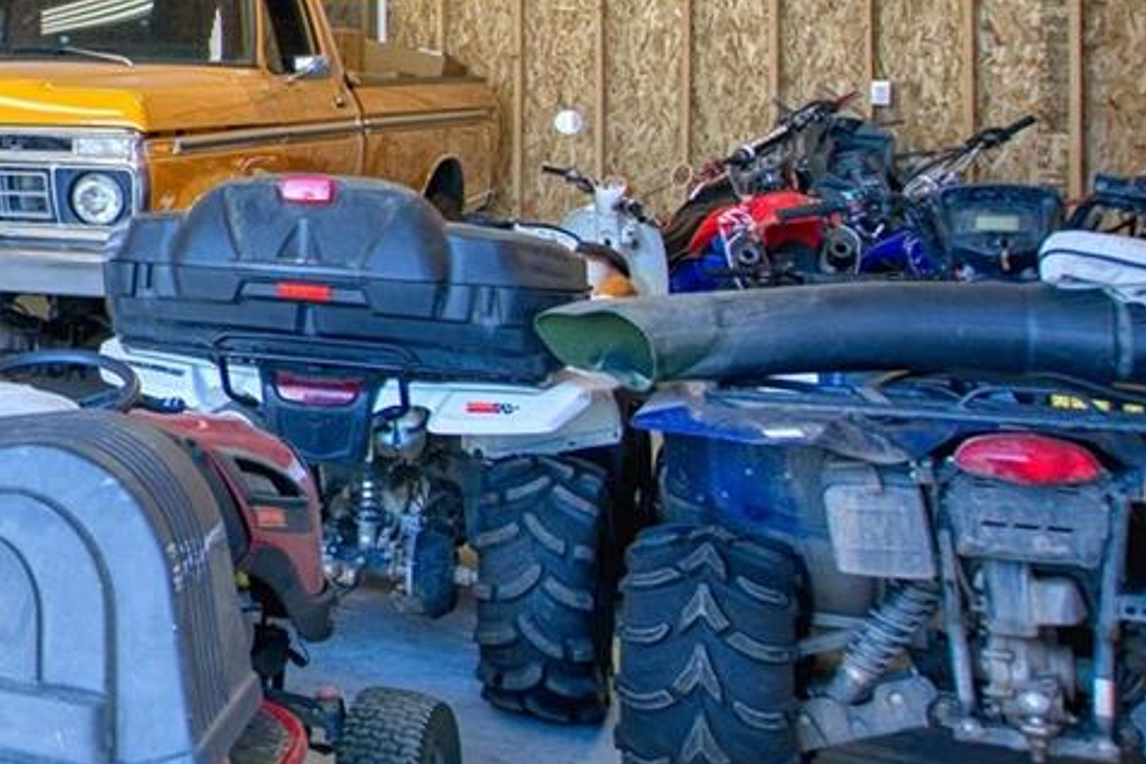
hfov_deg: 25.9
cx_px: -577
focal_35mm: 57
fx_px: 1814
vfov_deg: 23.1
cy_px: 67
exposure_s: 1/200
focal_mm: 17
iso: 500
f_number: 4
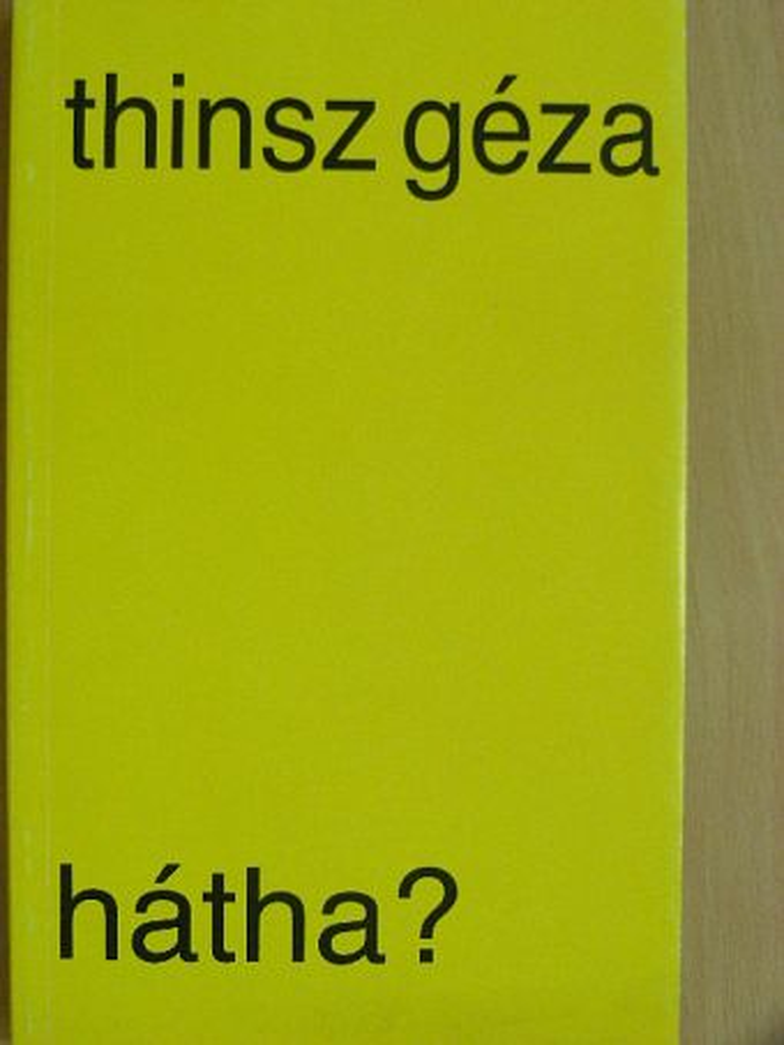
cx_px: 392
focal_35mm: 58
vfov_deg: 33.2
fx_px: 1751
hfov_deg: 25.2
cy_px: 522
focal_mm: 9.7
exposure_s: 1/28.7
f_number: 3.5
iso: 200
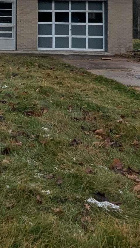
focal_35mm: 52
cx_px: -76
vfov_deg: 35.7
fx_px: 344
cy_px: -4
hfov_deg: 19.7
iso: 48
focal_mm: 1.95
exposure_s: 1/729
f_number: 2.2
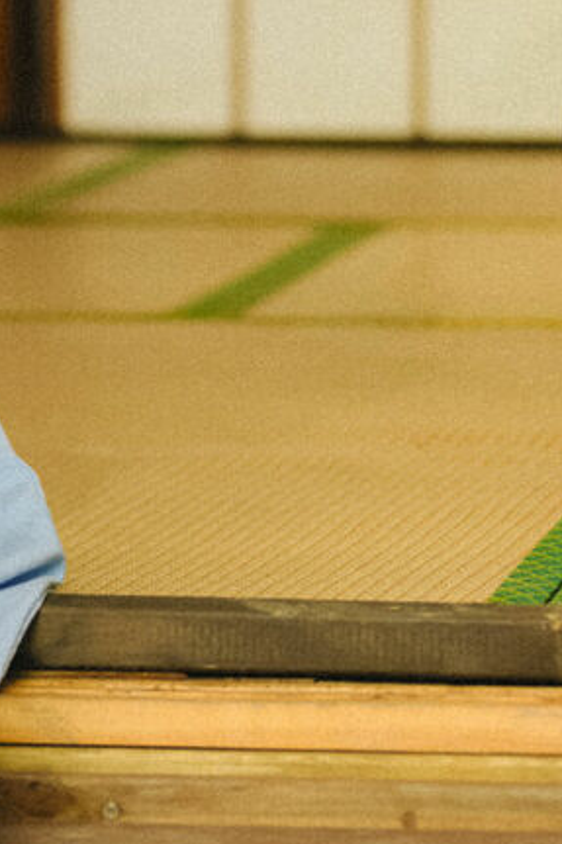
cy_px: -295
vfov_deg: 7.7
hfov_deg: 5.2
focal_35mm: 263
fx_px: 6163
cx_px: -53
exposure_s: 1/1250
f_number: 2.5
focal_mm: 72
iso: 400
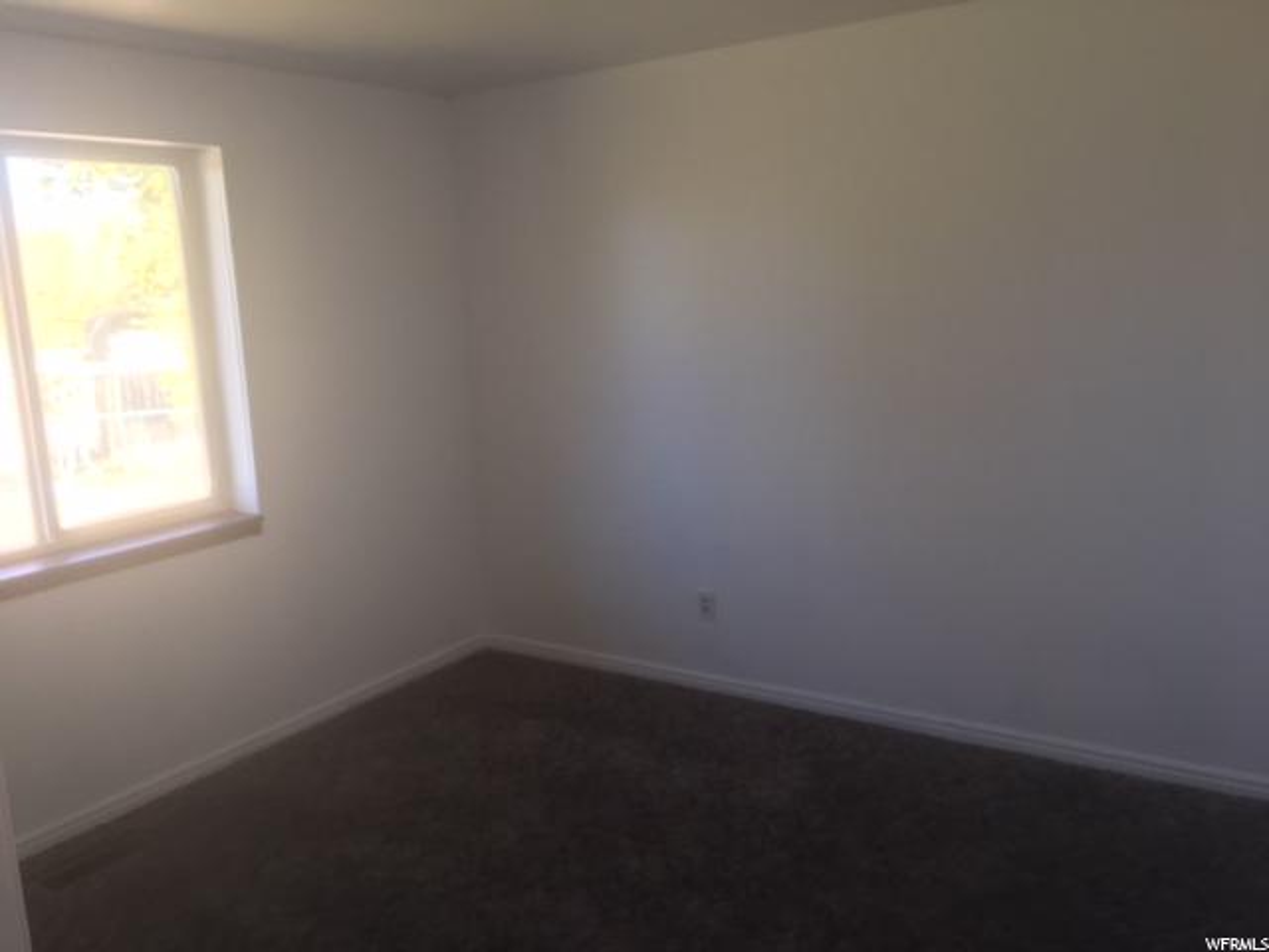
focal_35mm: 29
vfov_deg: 48.2
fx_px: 1063
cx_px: 634
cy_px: 476
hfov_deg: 61.7
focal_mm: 4.15
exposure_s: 1/60
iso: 32
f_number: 2.2
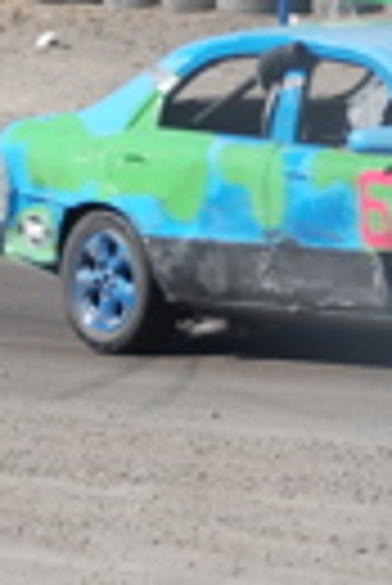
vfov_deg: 3.5
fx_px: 9627
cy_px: 346
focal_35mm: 591
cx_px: 971
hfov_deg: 2.3
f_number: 5.6
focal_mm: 80
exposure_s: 1/500
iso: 110
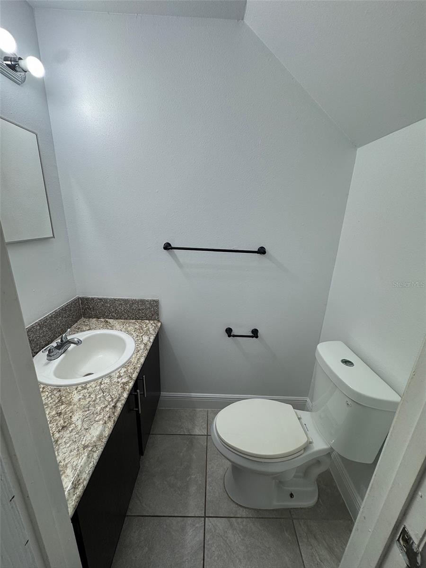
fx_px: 230
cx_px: 213
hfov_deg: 85.7
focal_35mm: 14
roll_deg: -2.1
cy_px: 284
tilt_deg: -17.5
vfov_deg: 102.1
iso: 40
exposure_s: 1/133
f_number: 2.2
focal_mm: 2.22
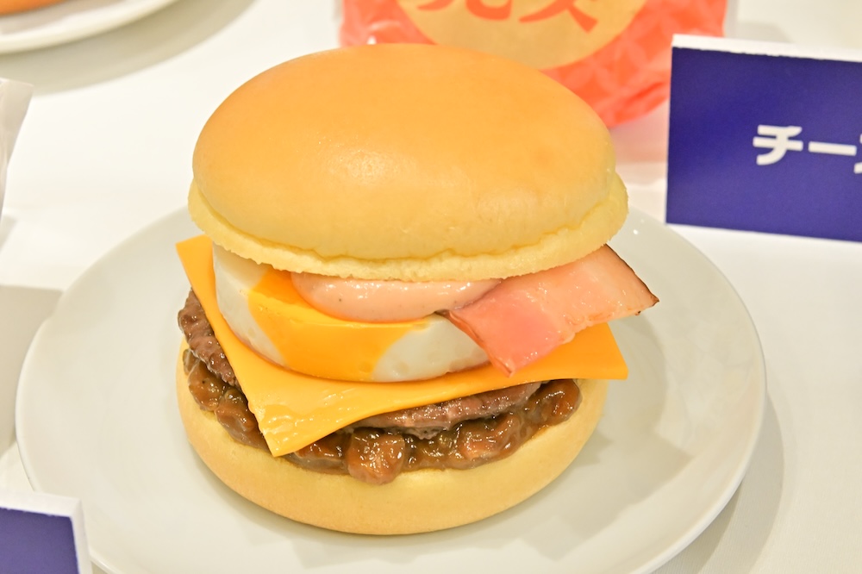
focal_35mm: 90
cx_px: 431
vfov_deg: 15.2
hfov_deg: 22.6
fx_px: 2154
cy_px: 287
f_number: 9
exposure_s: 1/250
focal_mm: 60
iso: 4000
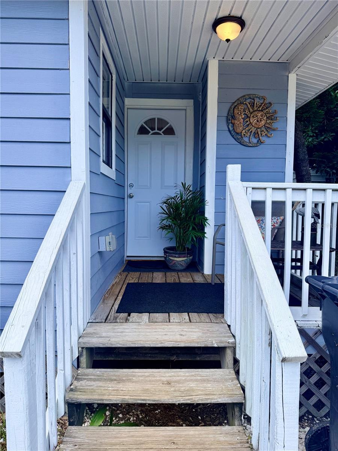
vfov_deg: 71.6
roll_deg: -1.5
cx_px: 169
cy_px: 226
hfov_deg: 56.8
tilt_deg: -2.8
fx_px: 312
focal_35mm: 24
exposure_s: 1/1292
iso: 80
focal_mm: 6.76
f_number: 1.78
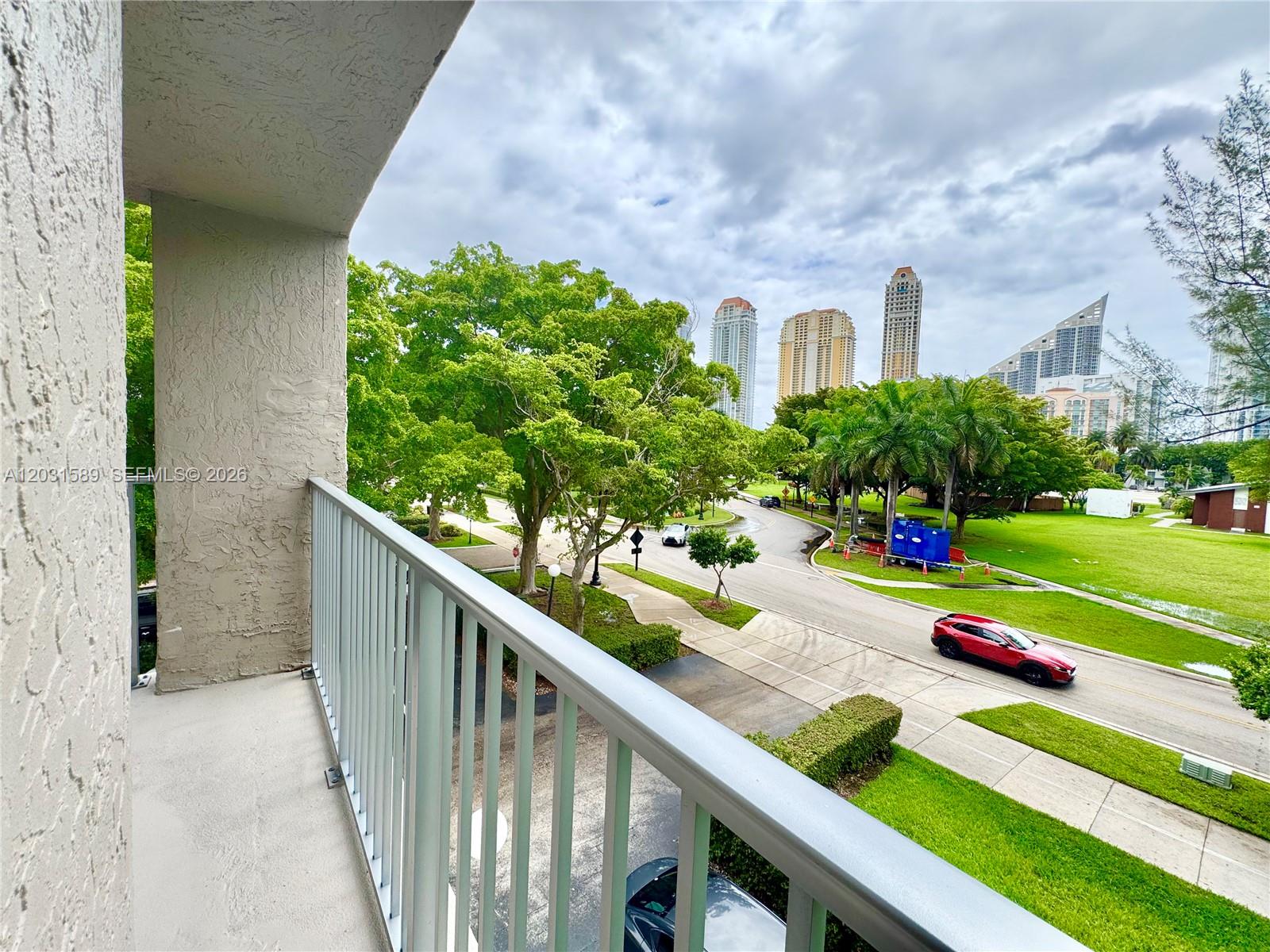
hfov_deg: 102.1
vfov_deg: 85.7
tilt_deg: -3.0
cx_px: 635
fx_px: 514
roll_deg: -2.5
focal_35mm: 14
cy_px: 476
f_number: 2.2
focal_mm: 2.22
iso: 50
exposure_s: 1/1143
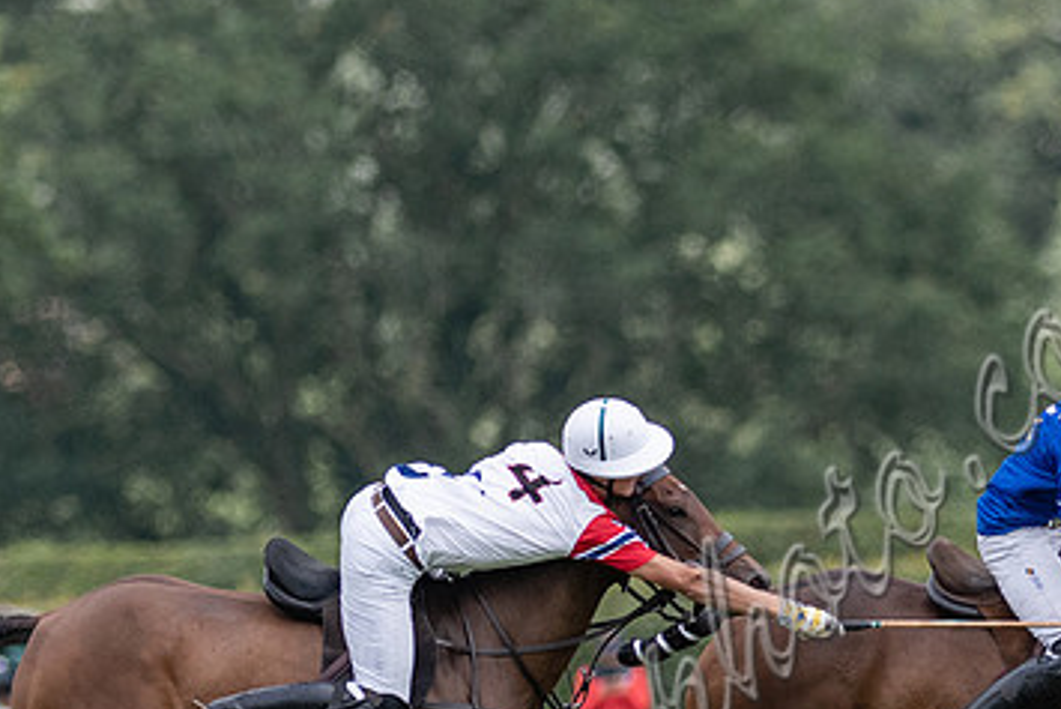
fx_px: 35704
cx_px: 1026
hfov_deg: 1.7
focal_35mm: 1211
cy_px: 853
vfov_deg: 1.1
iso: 400
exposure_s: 1/5000
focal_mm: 300
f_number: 2.8
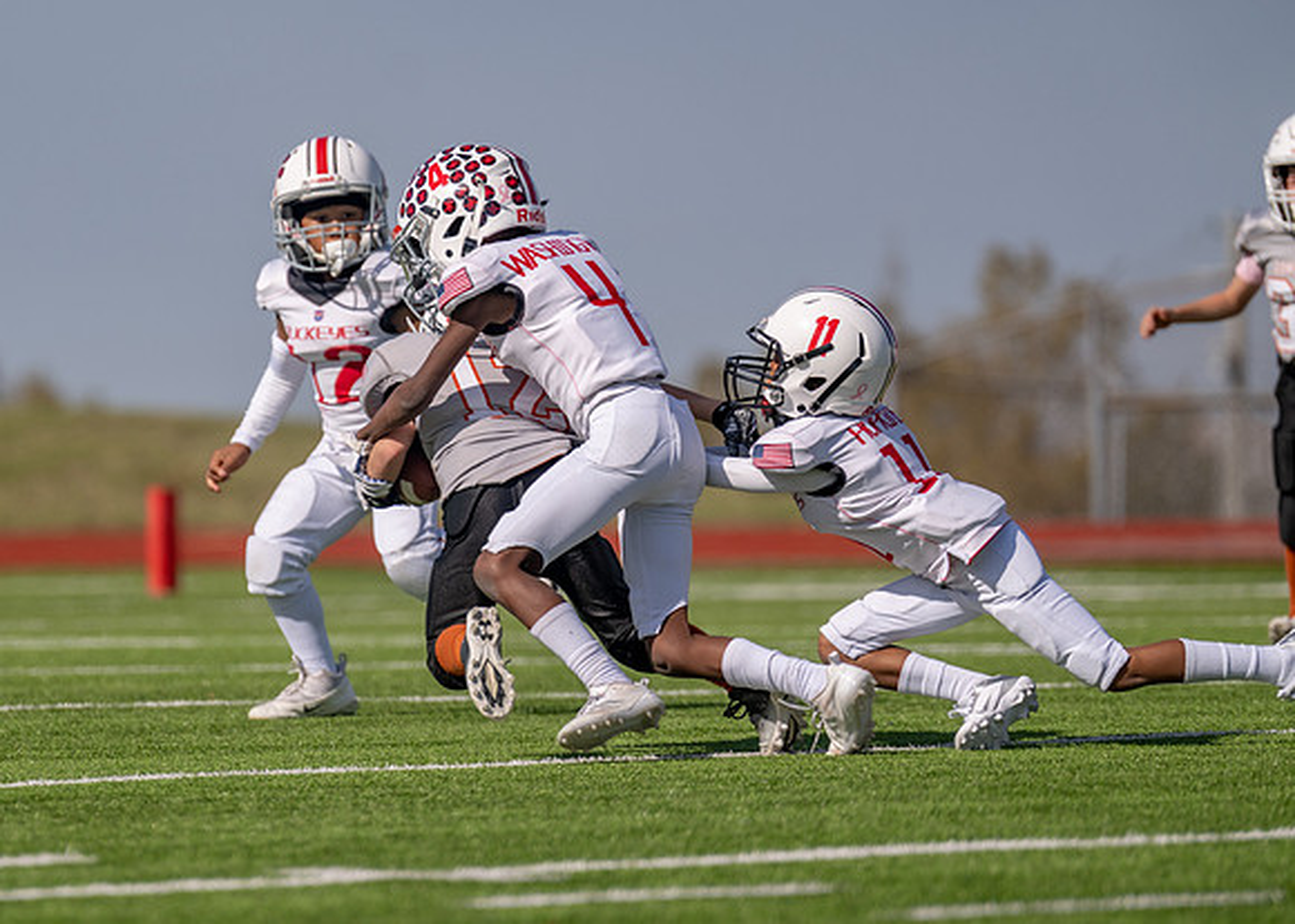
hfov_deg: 5.2
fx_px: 14256
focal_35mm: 388
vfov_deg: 3.7
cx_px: 378
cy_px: 475
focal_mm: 280
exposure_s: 1/2500
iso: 125
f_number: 4
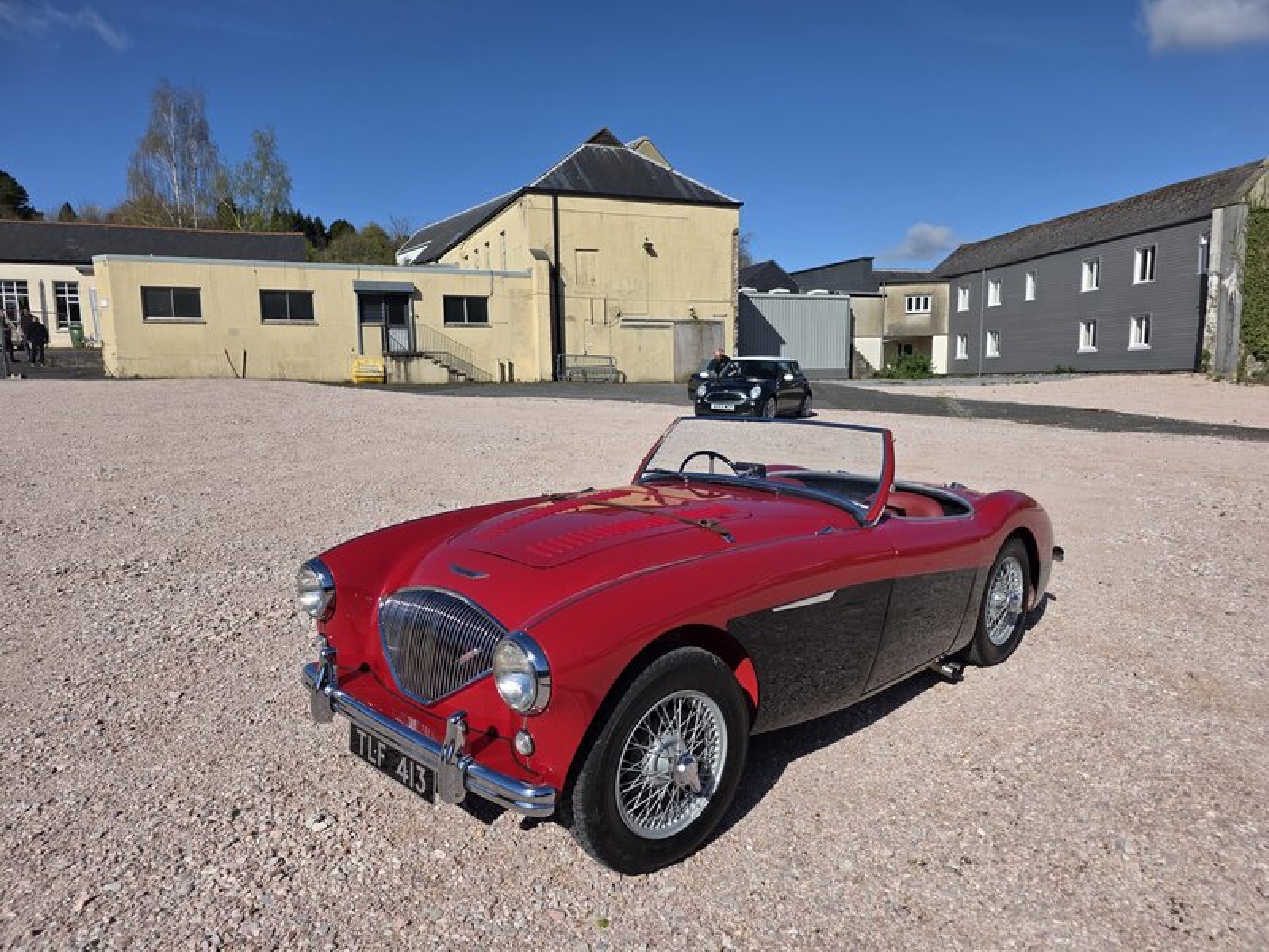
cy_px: 476
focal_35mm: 23
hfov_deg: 73.9
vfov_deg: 58.9
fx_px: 843
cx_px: 634
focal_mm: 6.3
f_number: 1.7
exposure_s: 1/7944
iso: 64
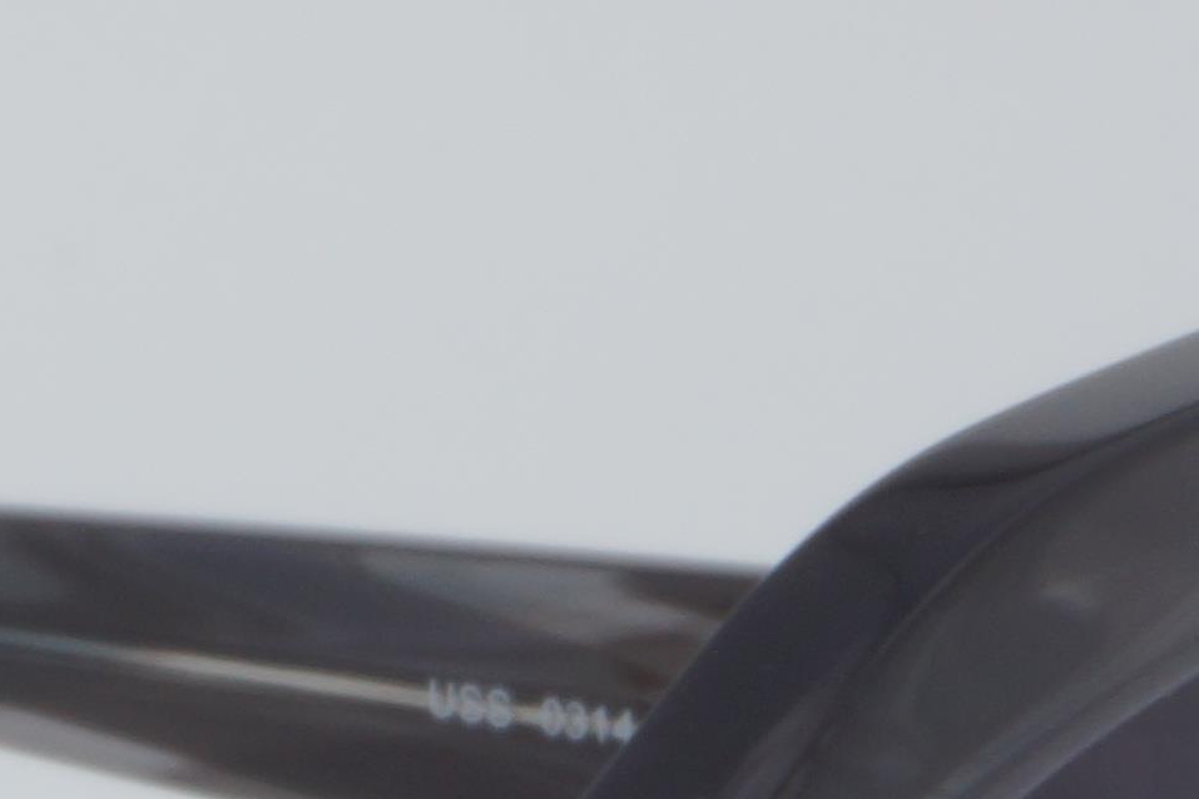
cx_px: -1818
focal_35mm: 470
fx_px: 15652
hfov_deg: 4.3
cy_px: 1805
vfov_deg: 2.9
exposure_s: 1/4
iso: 100
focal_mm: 50
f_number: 32
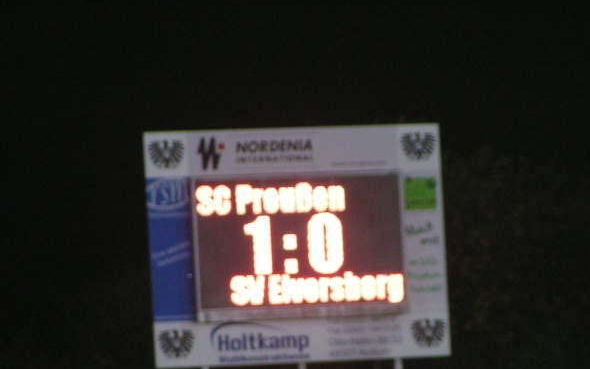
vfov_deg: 3.1
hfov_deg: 4.9
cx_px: 272
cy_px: 242
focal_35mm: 427
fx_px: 6867
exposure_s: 1/40
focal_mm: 45.4
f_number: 3.5
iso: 200
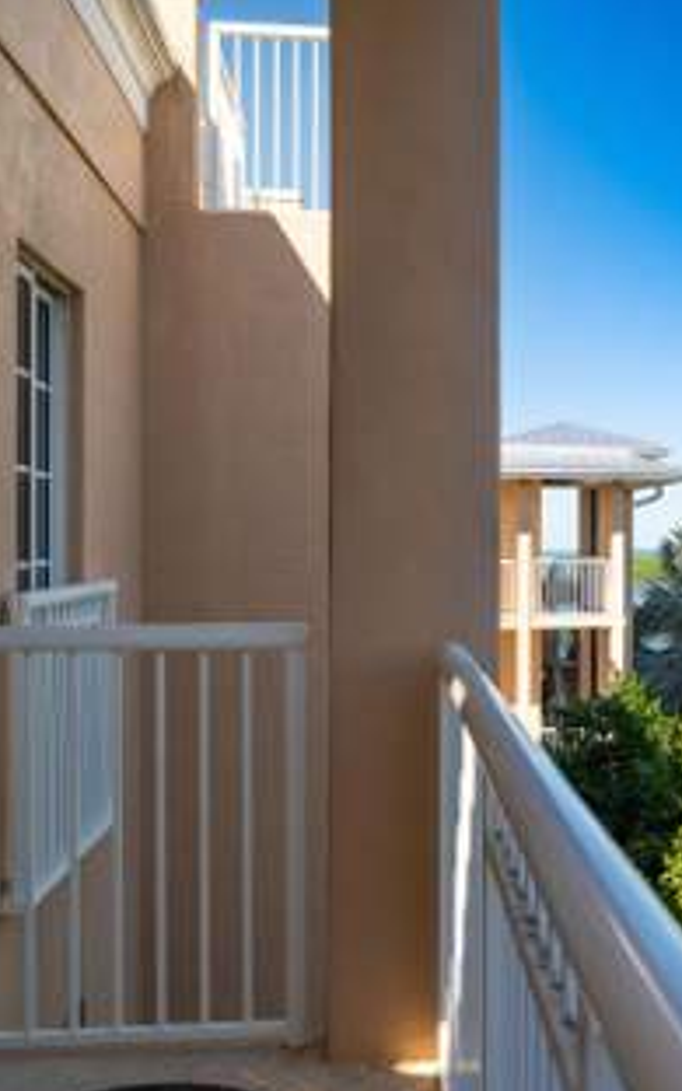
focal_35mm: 47
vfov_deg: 42.6
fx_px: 1398
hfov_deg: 26.7
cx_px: 584
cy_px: 544
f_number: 8
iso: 100
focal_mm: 30
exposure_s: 1/320
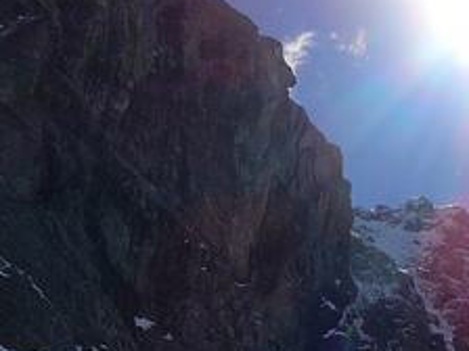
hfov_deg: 15.8
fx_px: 1694
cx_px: 285
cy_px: 518
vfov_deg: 11.4
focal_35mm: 125
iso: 80
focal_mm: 5.2
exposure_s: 1/2000
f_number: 5
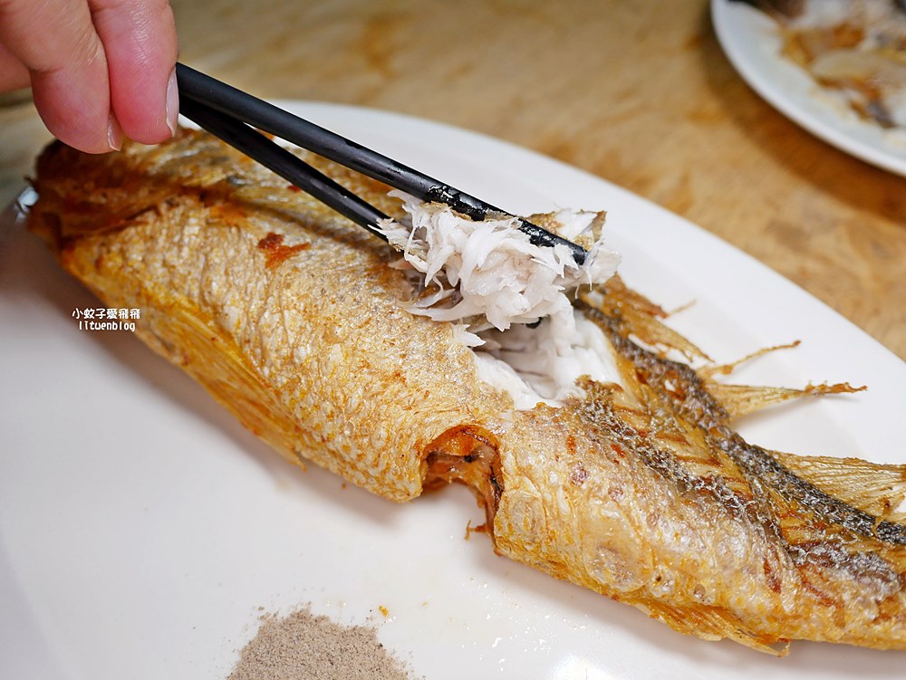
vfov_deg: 49.8
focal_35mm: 28
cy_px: 340
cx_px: 453
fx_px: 733
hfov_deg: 63.4
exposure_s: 1/250
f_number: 2.5
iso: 200
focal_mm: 14
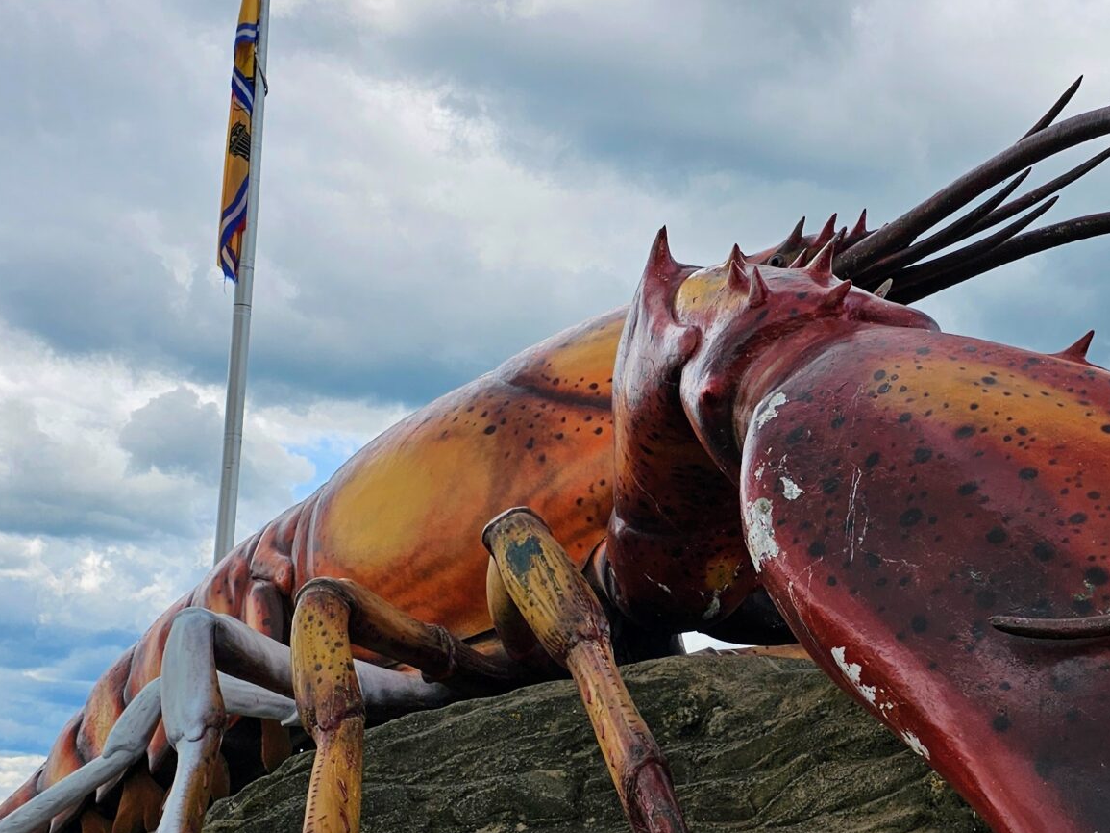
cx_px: 808
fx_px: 1635
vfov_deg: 28.5
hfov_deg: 36.8
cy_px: 520
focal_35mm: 51
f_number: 1.7
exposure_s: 1/907
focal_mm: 6.3
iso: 10
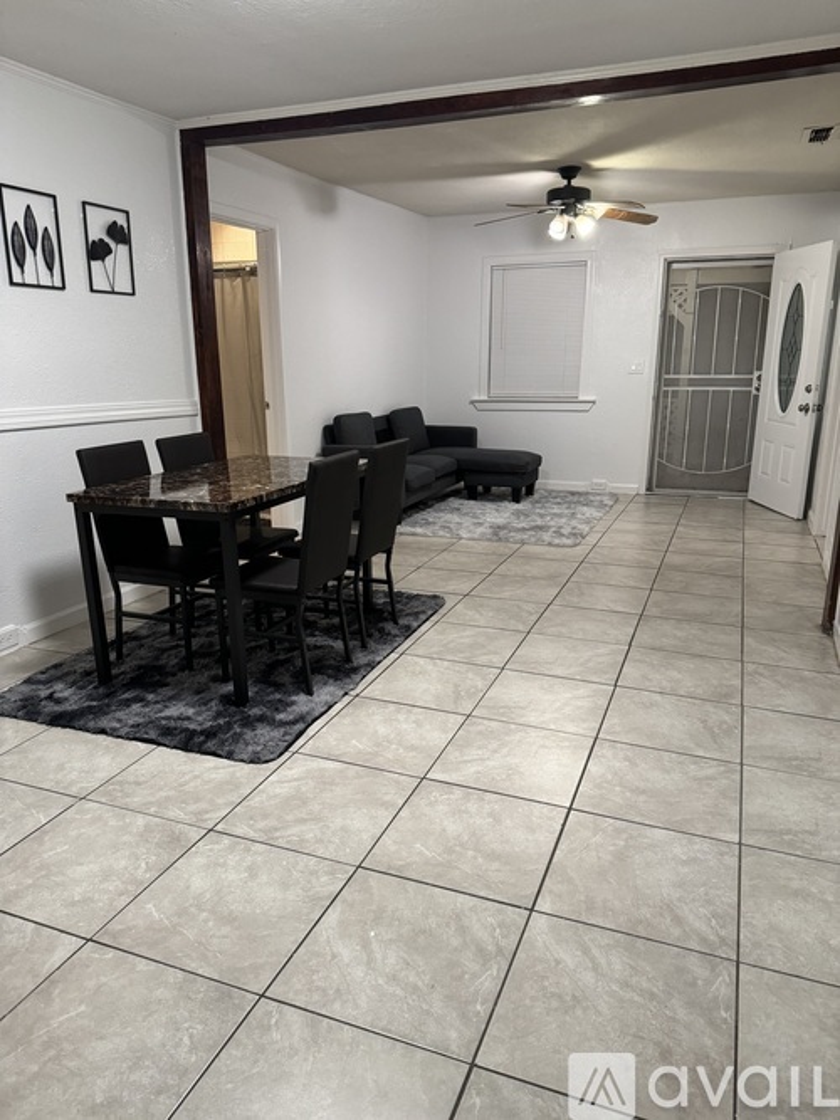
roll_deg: +0.6
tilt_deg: -15.1
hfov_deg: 56.8
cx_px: 420
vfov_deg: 71.6
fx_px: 777
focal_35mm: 24
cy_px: 560
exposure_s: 1/60
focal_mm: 6.76
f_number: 1.78
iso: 400
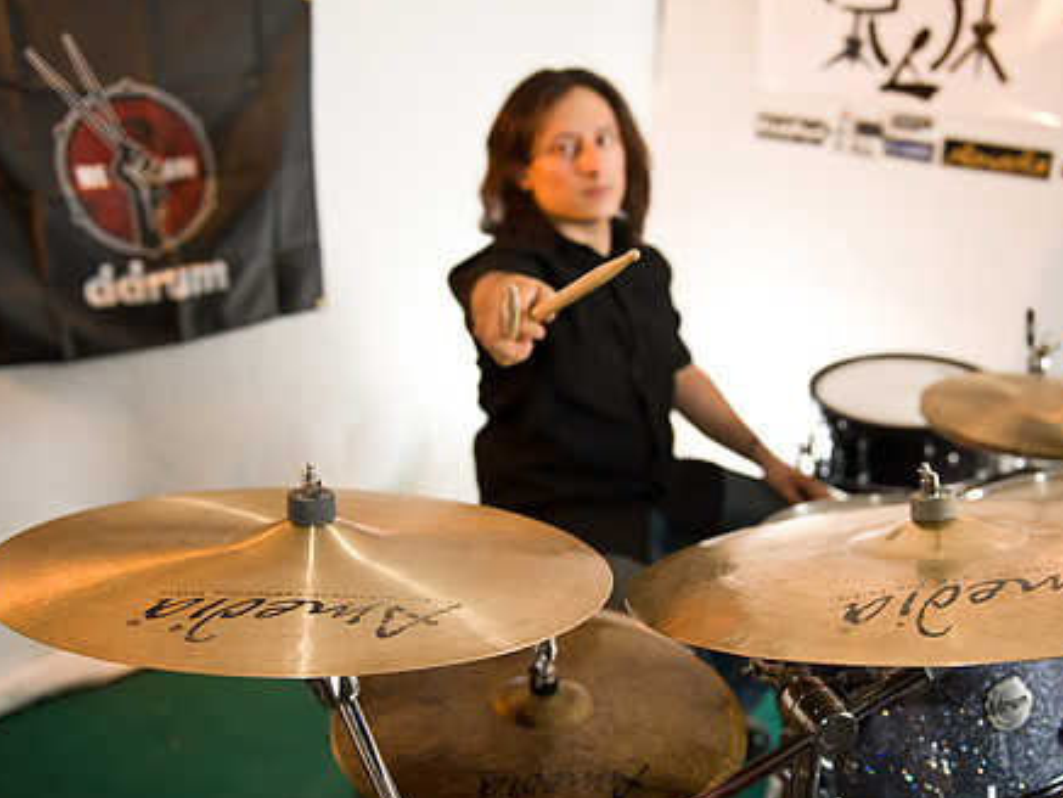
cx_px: 598
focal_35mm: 37
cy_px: 445
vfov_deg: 38.6
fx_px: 1137
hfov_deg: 50.0
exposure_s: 1/125
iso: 1600
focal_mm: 29
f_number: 3.2
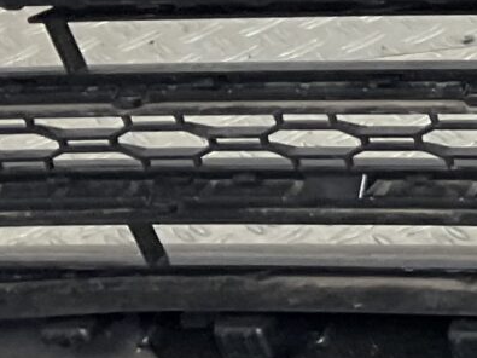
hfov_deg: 8.6
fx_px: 2590
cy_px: 102
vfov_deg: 7.9
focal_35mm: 188
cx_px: 1466
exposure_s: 1/119
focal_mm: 3
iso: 16
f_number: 1.8
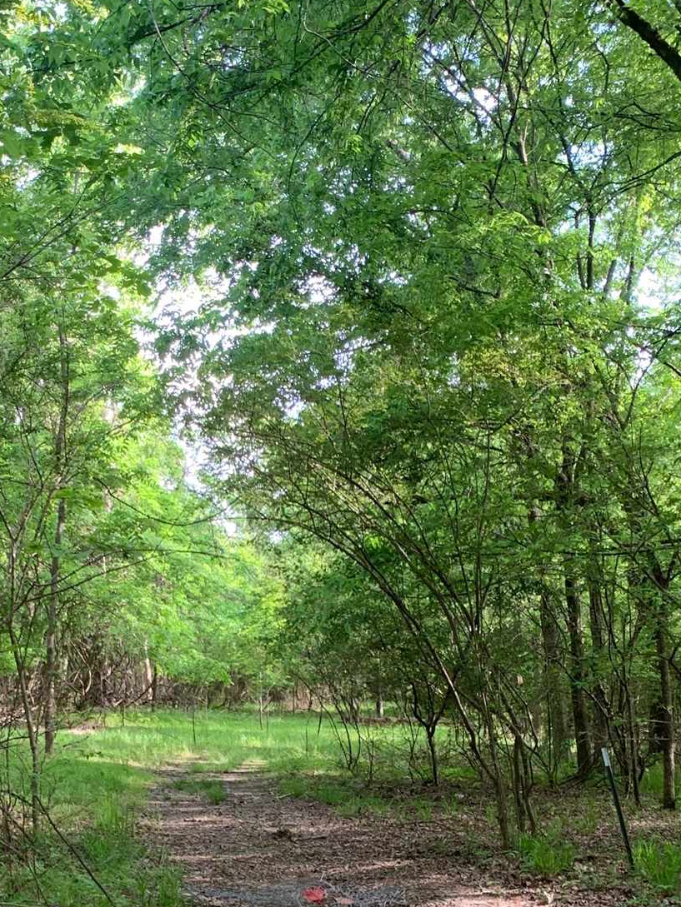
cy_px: 793
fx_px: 1442
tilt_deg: -3.9
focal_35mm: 55
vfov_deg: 33.3
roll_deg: -2.5
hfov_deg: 26.5
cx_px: 274
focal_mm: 4.25
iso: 64
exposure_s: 1/121
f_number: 1.8
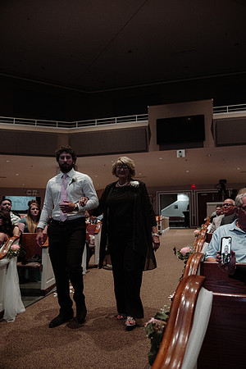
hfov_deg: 43.6
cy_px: 184
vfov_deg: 61.9
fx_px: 307
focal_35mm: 30
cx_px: 123
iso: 3200
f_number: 4
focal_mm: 30
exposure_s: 1/250
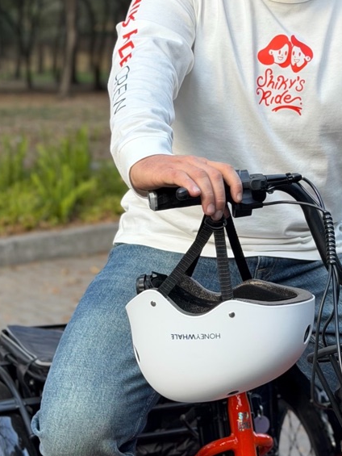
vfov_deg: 19.2
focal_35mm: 102
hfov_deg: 14.4
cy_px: 149
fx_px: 1343
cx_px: 277
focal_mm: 6.76
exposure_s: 1/241
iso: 64
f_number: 1.78
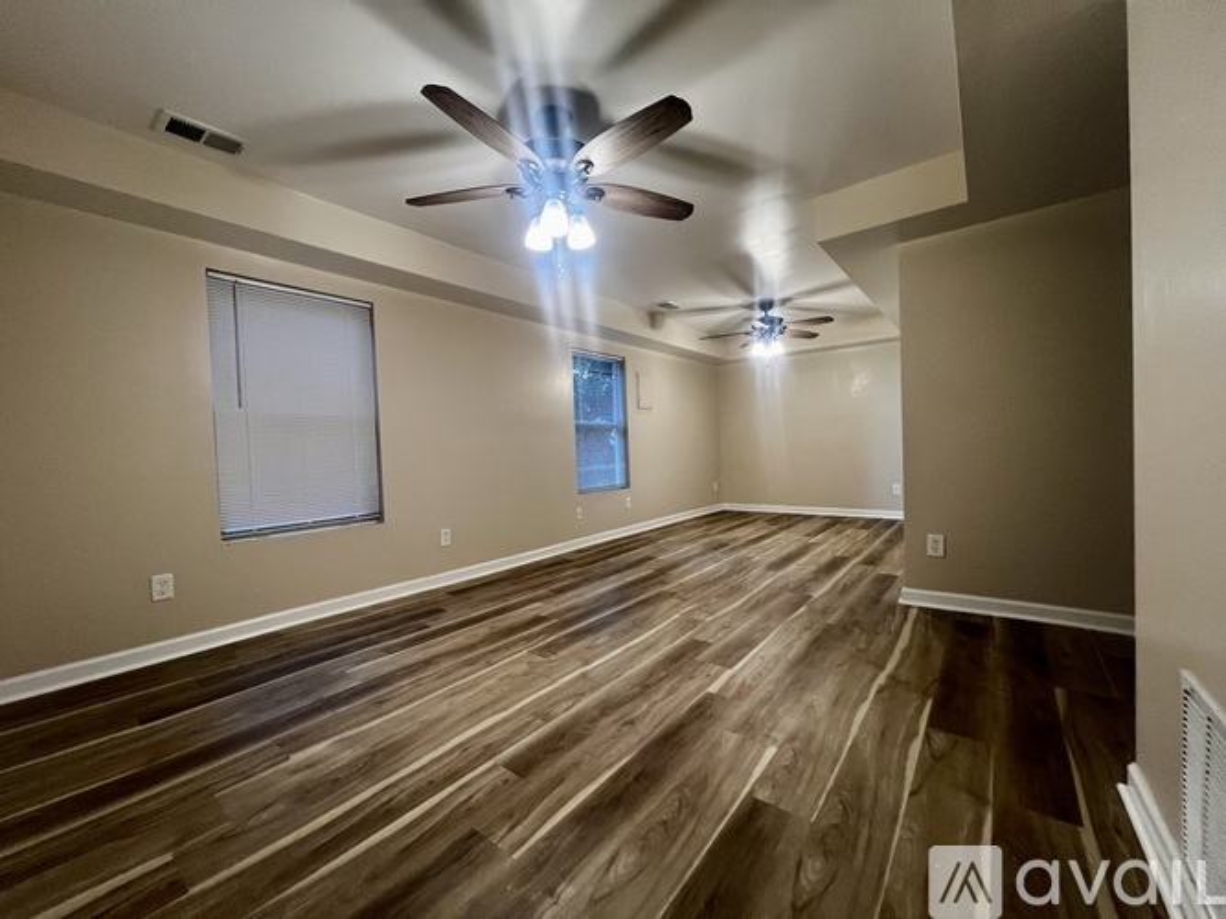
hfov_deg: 106.2
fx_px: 460
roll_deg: +1.8
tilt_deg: -2.4
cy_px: 460
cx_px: 613
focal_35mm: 13
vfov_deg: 89.9
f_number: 1.8
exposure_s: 1/120
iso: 200
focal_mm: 1.57
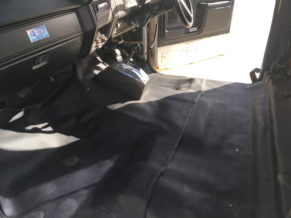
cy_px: 109
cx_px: 146
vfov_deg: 48.2
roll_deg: +0.6
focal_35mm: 29
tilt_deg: -30.8
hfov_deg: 61.7
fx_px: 244
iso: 25
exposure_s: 1/237
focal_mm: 4.15
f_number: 2.2
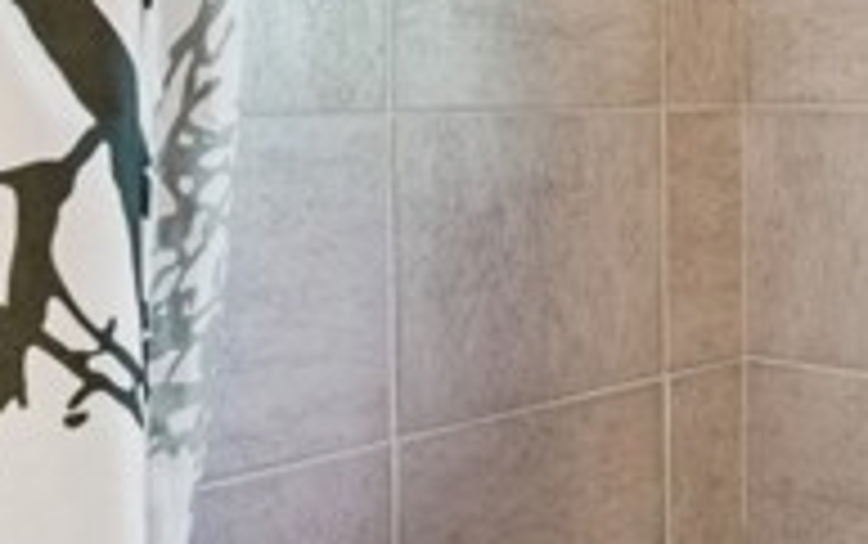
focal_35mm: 55
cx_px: 1201
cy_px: 103
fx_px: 1310
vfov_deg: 23.1
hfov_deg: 28.2
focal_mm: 16.4
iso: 100
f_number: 13
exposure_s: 4
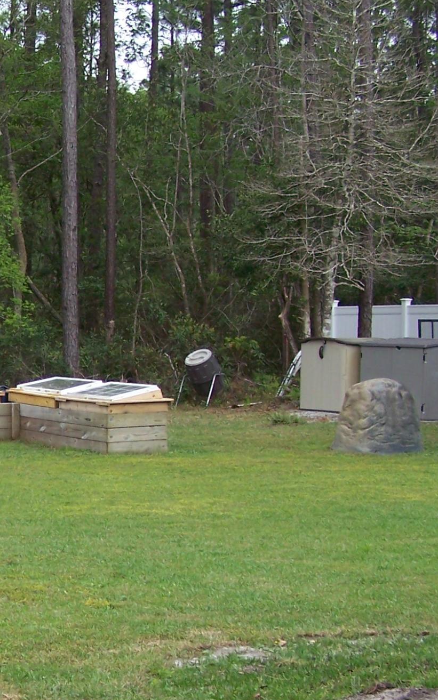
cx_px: -114
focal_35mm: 92
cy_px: 495
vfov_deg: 22.4
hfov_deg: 13.7
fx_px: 1757
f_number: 2.8
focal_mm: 6.3
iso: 64
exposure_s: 1/320
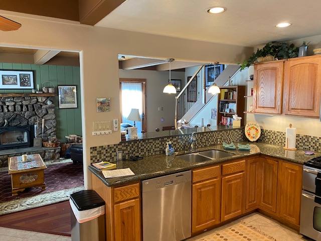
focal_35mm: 26
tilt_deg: -6.3
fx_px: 241
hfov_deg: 67.3
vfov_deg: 53.1
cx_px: 160
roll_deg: +0.3
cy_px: 120
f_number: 1.8
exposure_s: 1/60
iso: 200
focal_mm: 4.25
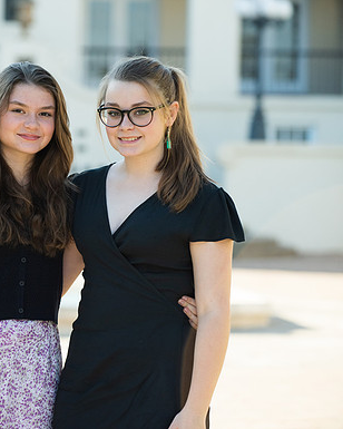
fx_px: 2424
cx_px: 33
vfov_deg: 10.1
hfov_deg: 8.1
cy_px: 214
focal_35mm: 191
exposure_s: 1/1250
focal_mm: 135
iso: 800
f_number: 4
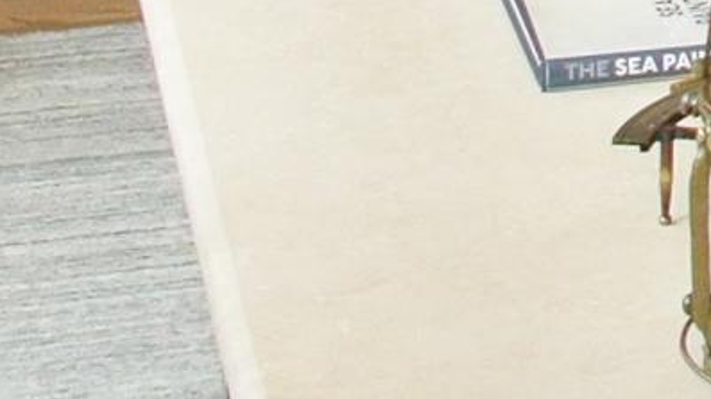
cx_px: 2332
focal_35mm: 207
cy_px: -567
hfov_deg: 8.3
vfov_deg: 5.6
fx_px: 3901
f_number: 6.3
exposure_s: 1/60
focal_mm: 10
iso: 400
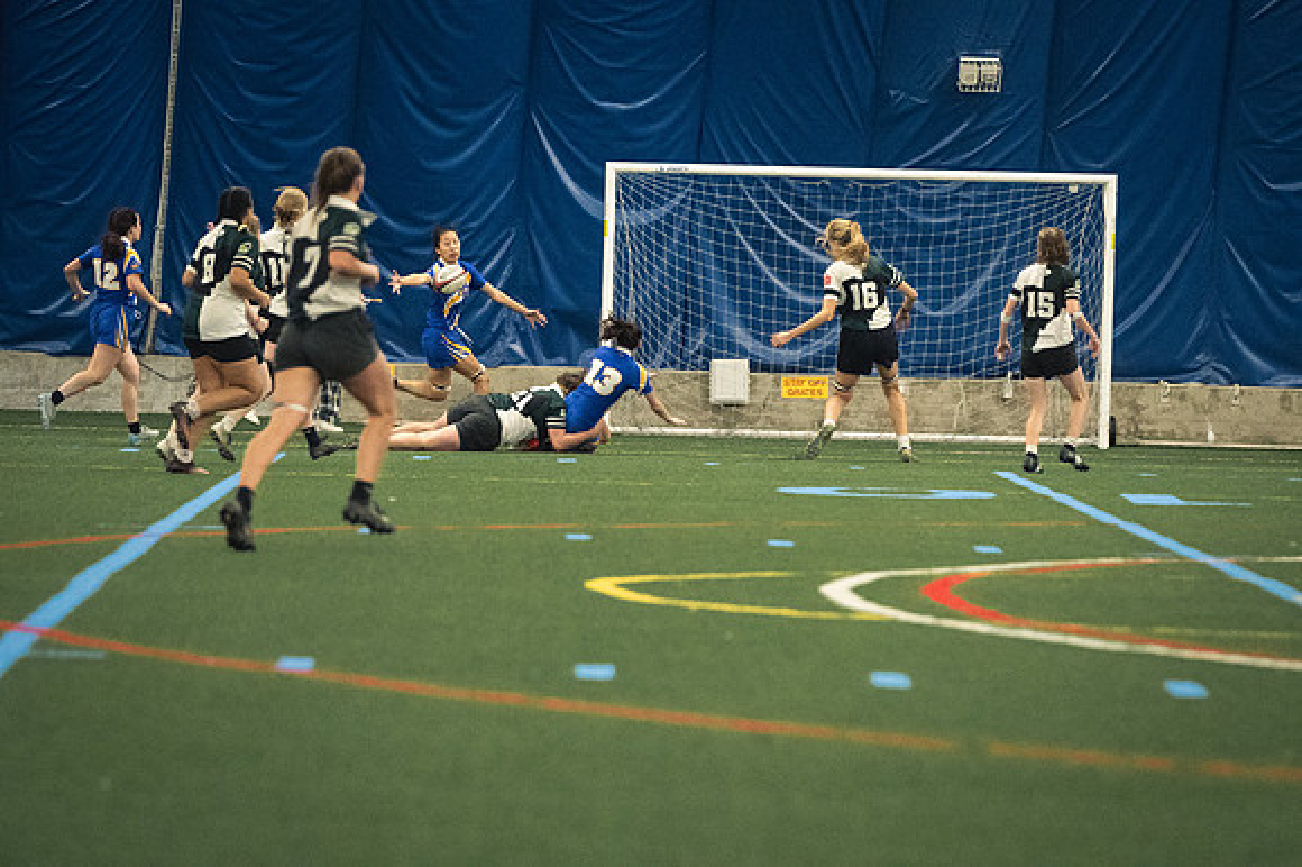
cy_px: 434
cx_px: 651
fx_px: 9217
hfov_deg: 8.1
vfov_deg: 5.4
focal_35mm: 255
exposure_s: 1/500
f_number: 2.8
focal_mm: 170
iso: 10000
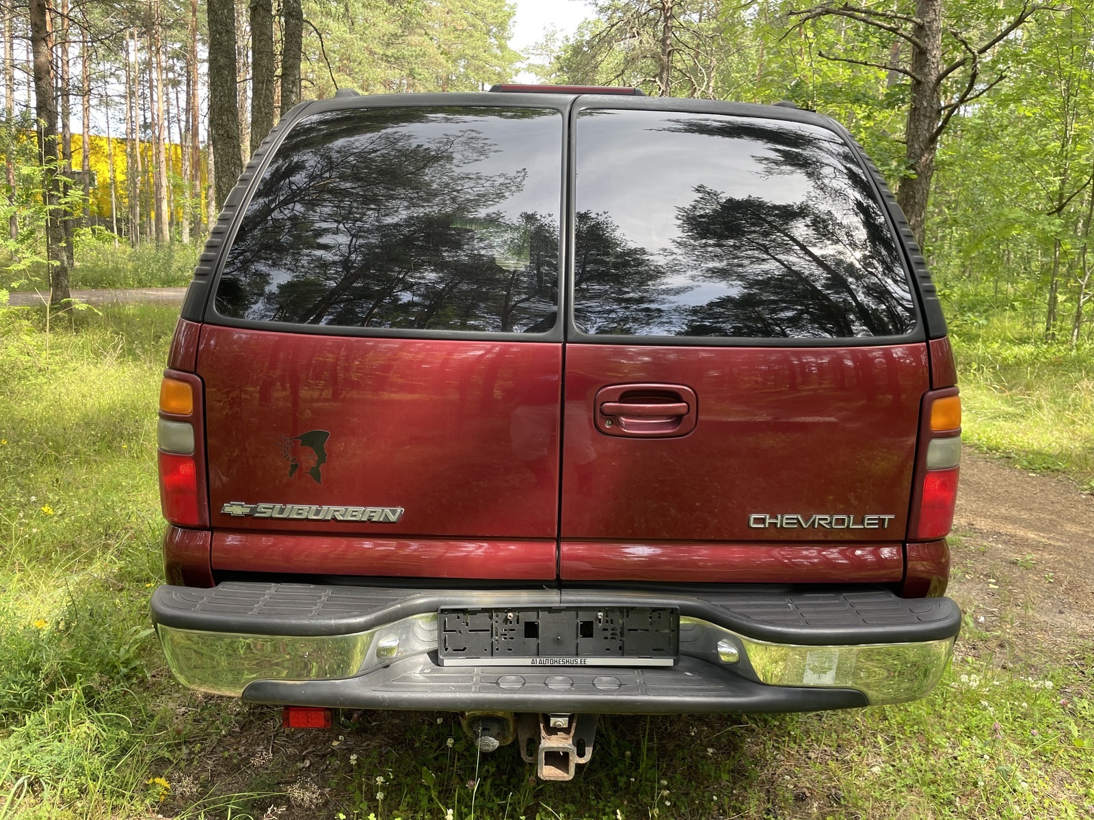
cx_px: 547
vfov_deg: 53.1
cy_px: 410
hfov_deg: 67.3
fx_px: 822
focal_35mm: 26
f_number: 1.6
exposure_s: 1/208
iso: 32
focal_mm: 4.2
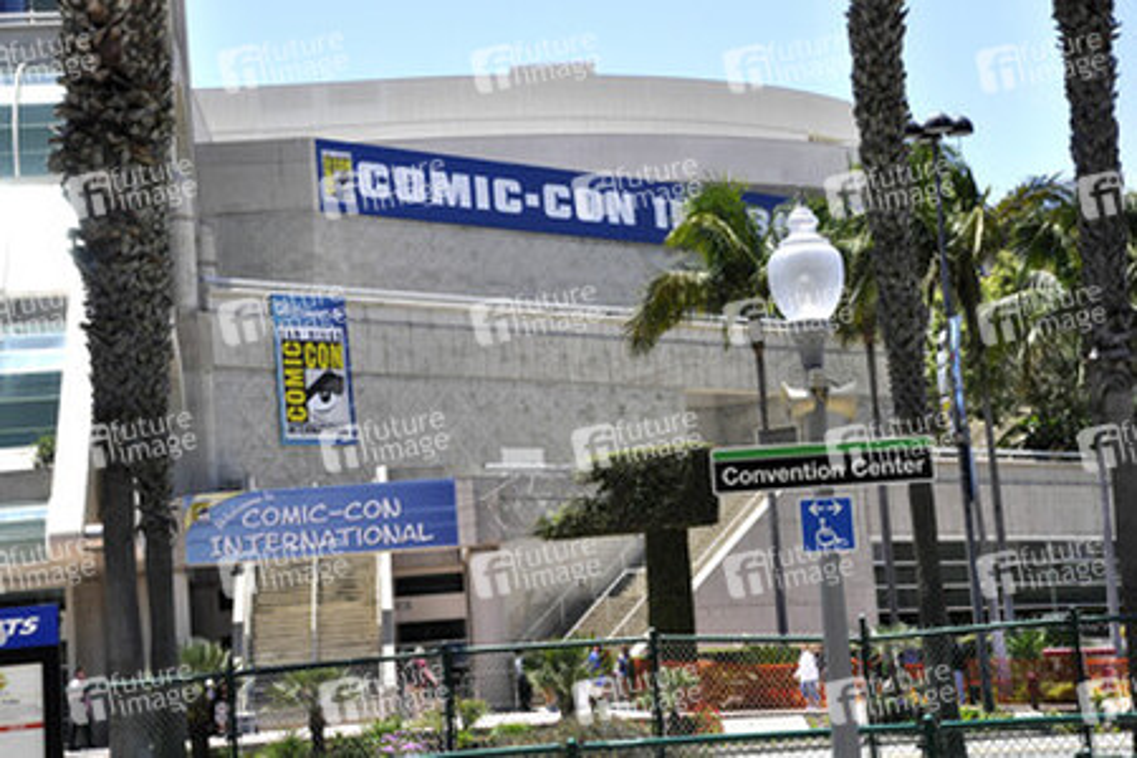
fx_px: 2748
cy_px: 379
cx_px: 568
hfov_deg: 23.4
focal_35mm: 87
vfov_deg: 15.7
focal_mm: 58
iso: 800
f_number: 10
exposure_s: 1/1600
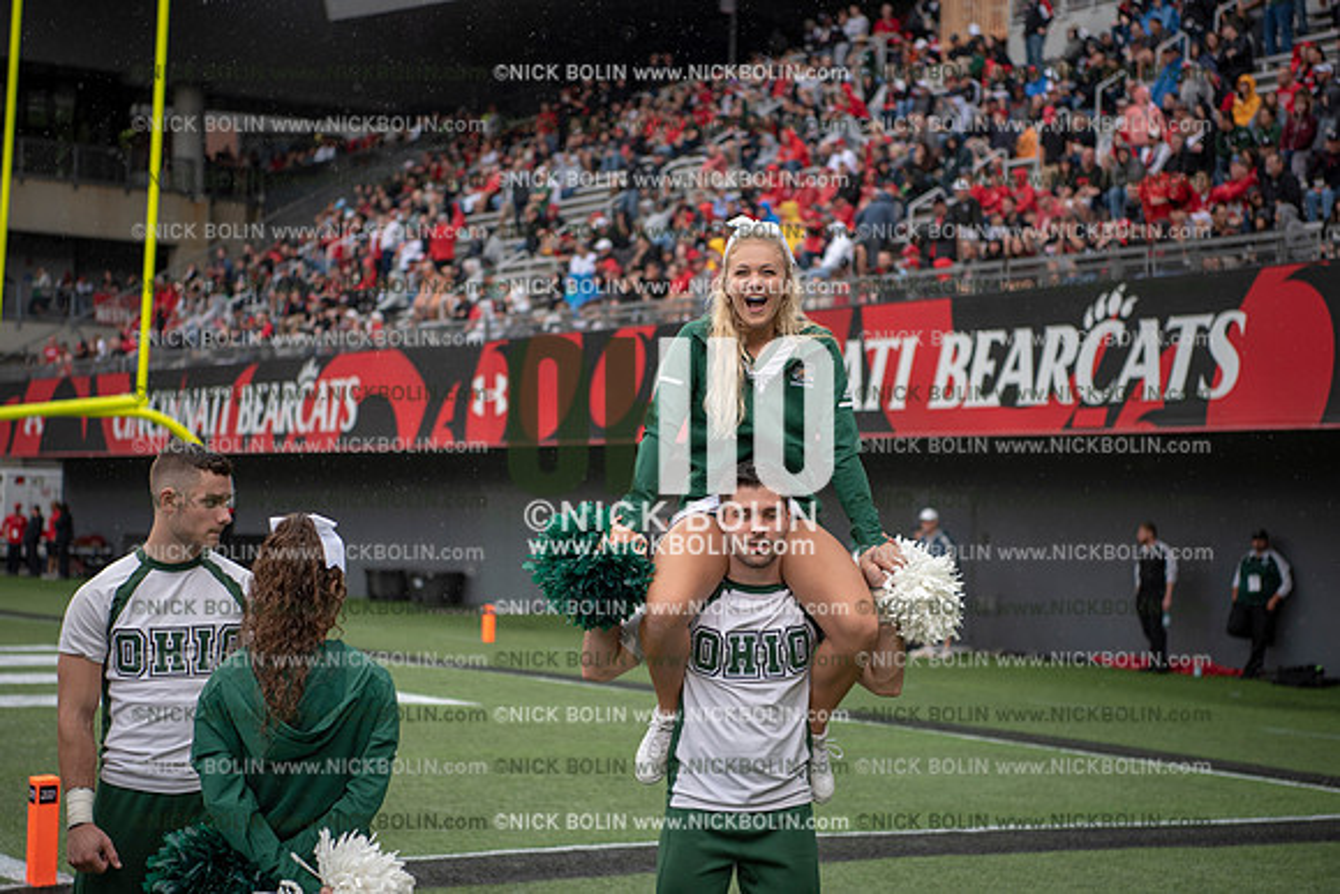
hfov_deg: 28.8
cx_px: 670
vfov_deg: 19.5
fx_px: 2606
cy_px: 447
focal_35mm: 70
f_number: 2.8
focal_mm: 70
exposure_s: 1/1000
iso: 250
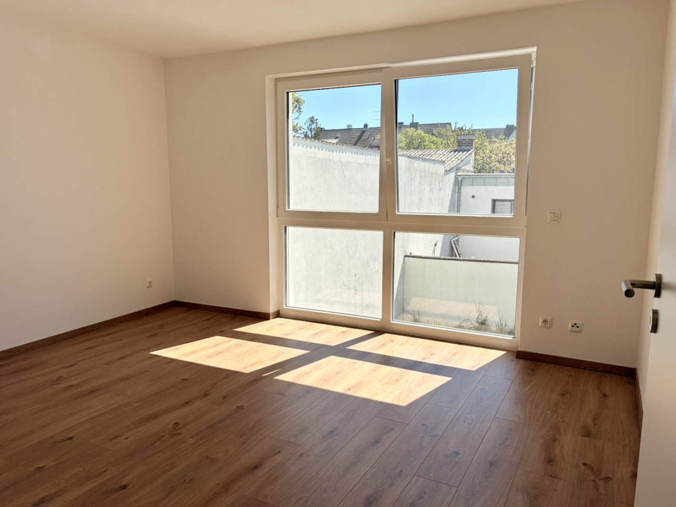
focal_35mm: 26
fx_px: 508
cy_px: 254
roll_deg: +1.0
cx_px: 338
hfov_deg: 67.3
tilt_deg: -7.9
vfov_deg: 53.1
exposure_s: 1/2141
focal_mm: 5.96
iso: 50
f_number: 1.6
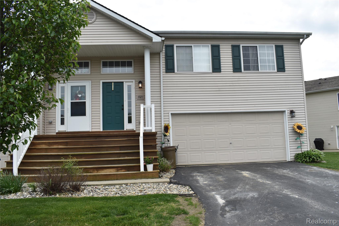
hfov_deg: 61.9
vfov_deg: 43.6
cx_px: 170
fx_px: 282
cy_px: 113
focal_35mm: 30
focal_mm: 20
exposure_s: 1/250
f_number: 8
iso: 100
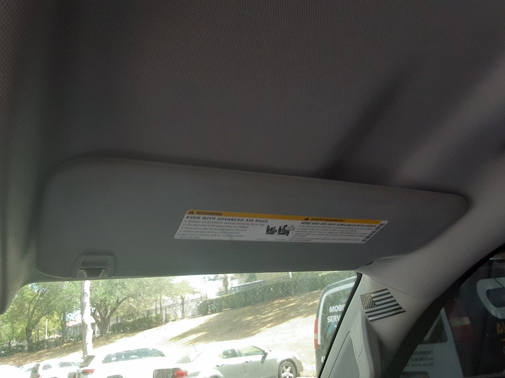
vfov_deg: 51.4
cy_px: 189
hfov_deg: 65.3
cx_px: 252
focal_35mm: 27
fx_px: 394
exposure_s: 1/60
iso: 50
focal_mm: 2.91
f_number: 1.9
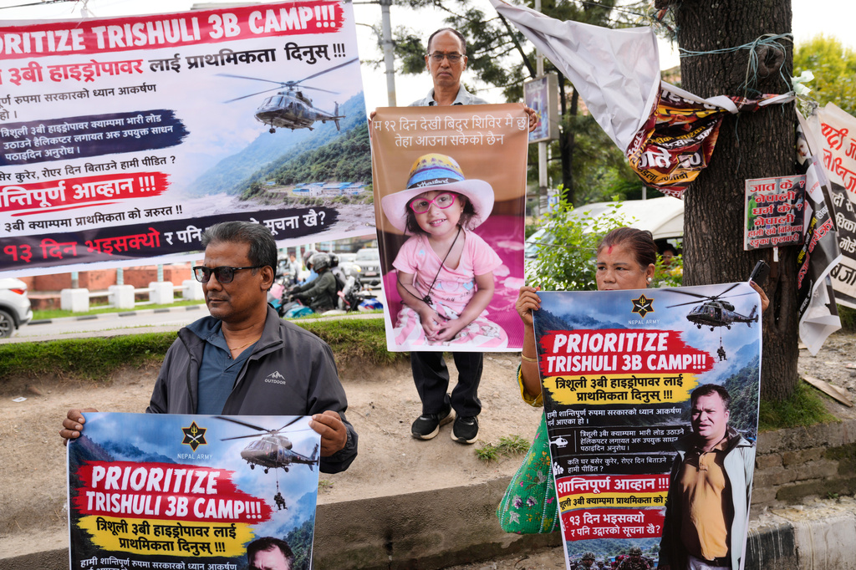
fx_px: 808
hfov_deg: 55.8
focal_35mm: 34
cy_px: 285
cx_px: 428
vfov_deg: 38.9
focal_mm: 34
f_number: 4.5
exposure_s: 1/400
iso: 200
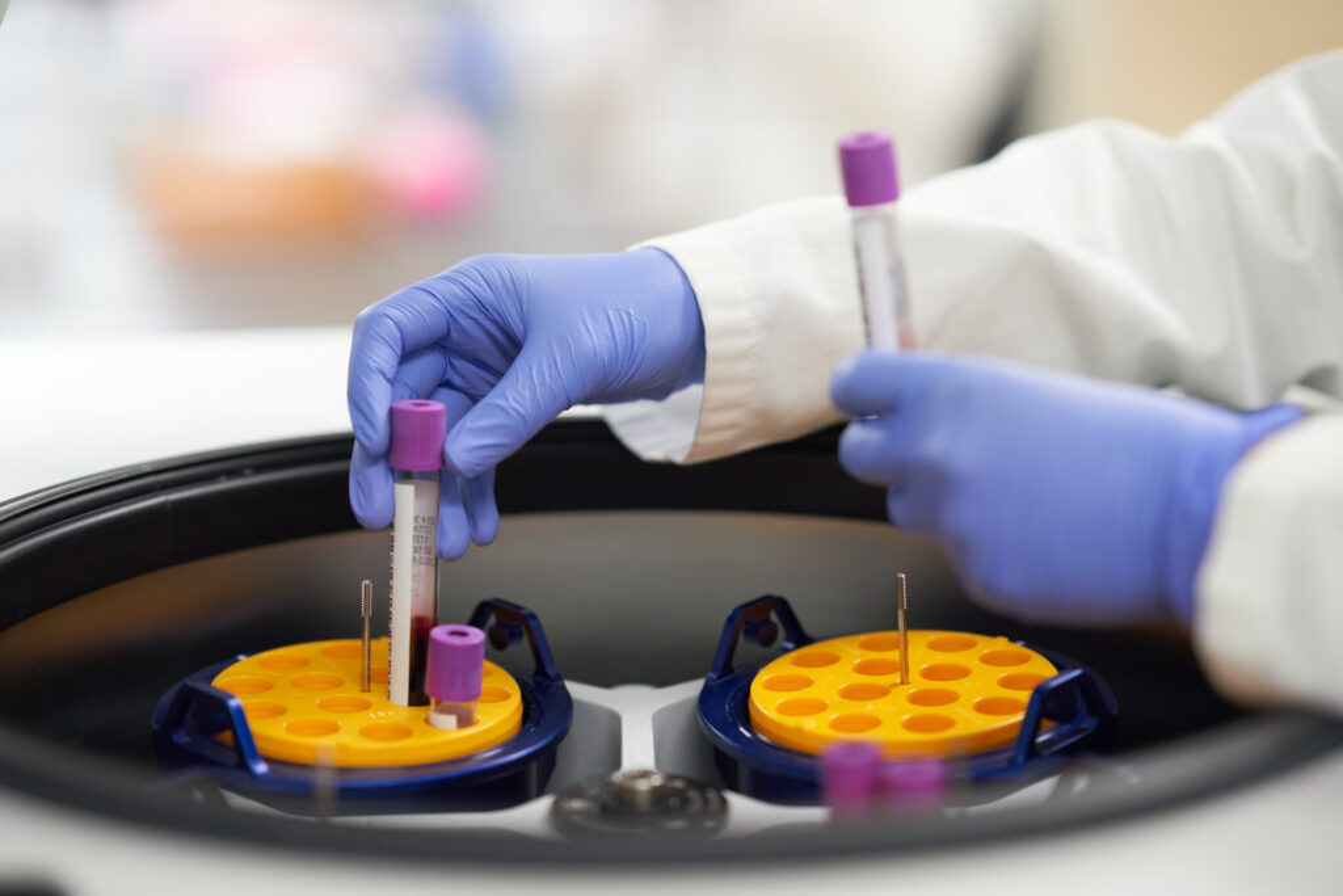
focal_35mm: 85
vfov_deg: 16.1
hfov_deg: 23.9
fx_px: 3171
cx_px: 672
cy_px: 448
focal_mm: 85
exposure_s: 1/250
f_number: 1.8
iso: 500
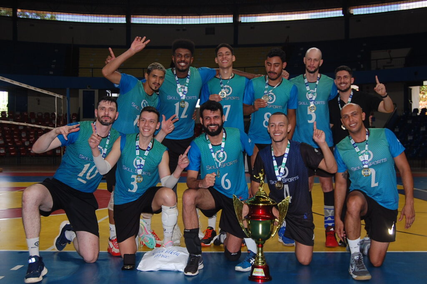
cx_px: 214
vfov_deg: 31.8
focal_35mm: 42
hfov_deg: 46.4
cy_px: 142
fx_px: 498
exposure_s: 1/125
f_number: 5.6
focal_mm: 28
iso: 360
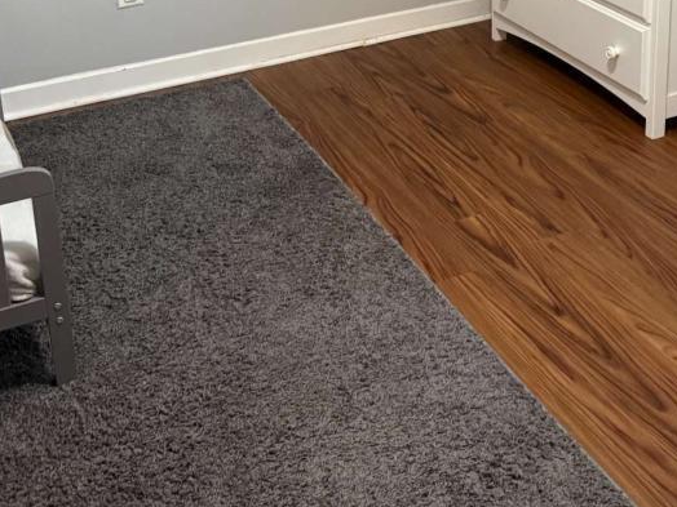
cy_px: -48
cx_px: 434
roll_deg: +1.1
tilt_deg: -16.3
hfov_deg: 34.7
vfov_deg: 24.8
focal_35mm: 55
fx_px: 1076
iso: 800
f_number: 1.78
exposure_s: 1/60
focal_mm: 6.76
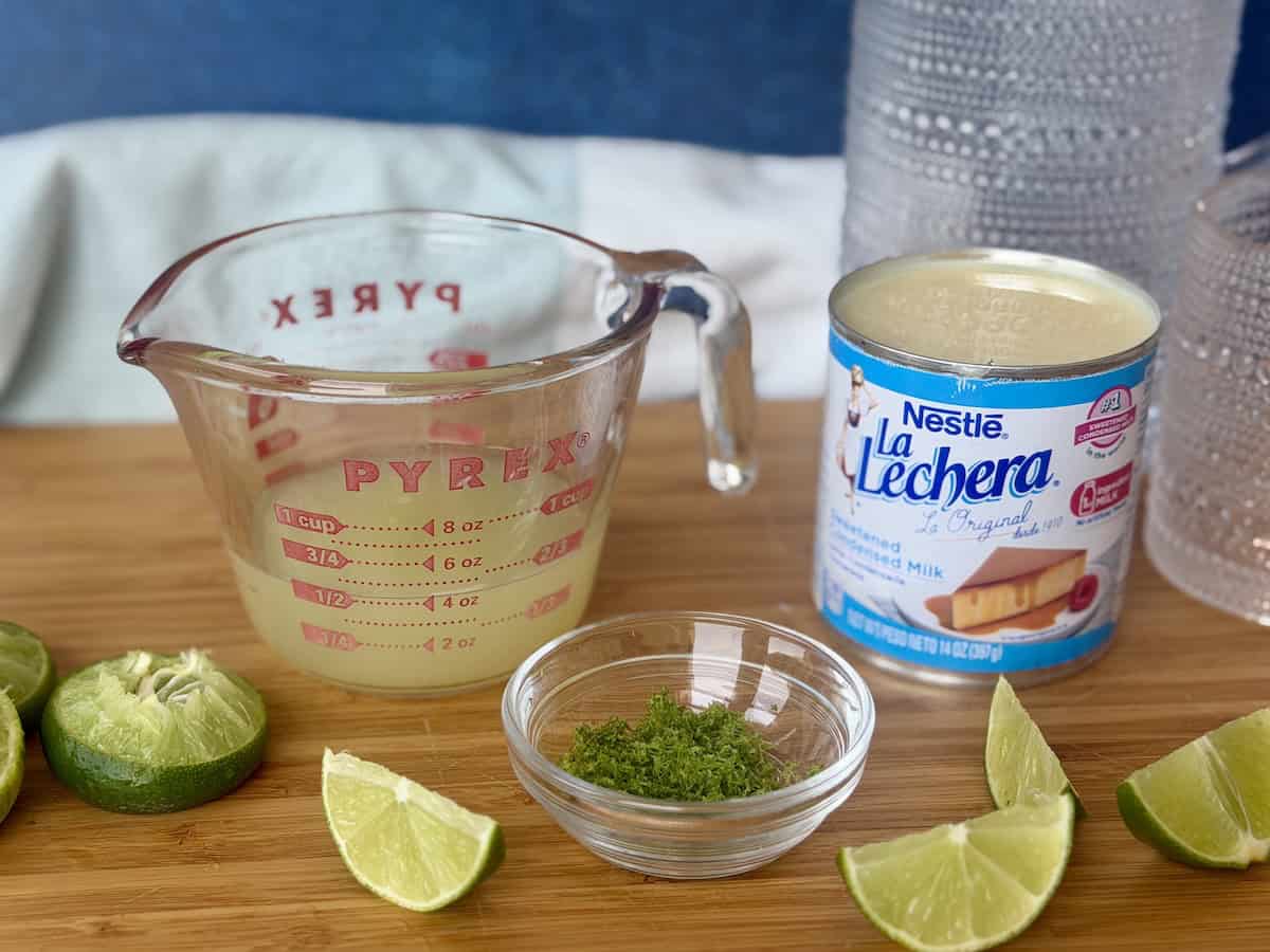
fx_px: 1761
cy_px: 476
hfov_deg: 39.7
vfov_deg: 30.3
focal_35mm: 48
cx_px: 635
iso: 64
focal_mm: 6.8
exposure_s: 1/121
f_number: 1.8
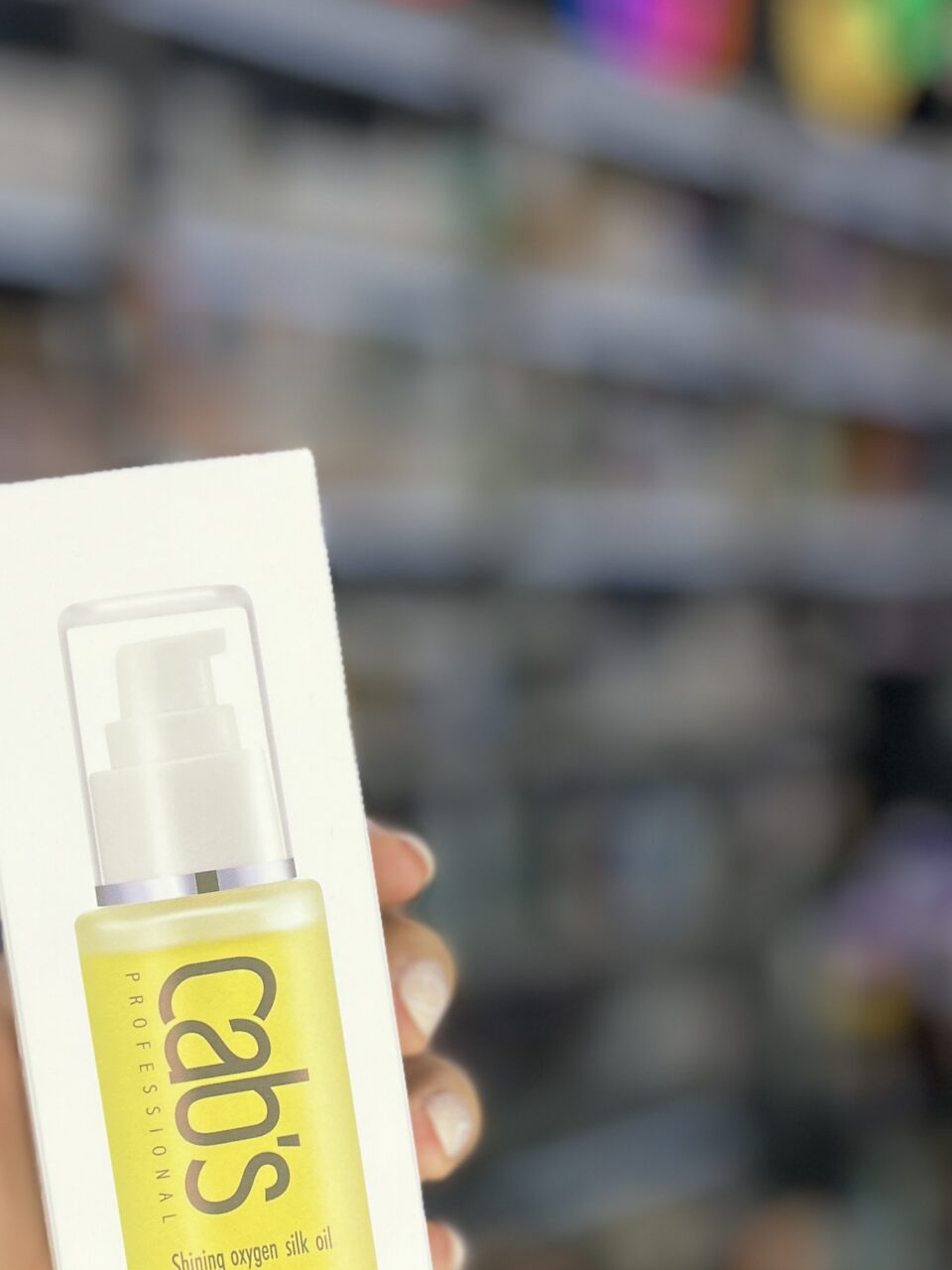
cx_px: 301
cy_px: 947
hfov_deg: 27.8
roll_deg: +1.4
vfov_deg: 36.0
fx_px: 1907
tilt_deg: -10.0
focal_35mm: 52
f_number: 1.6
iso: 50
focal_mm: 5.1
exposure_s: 1/300
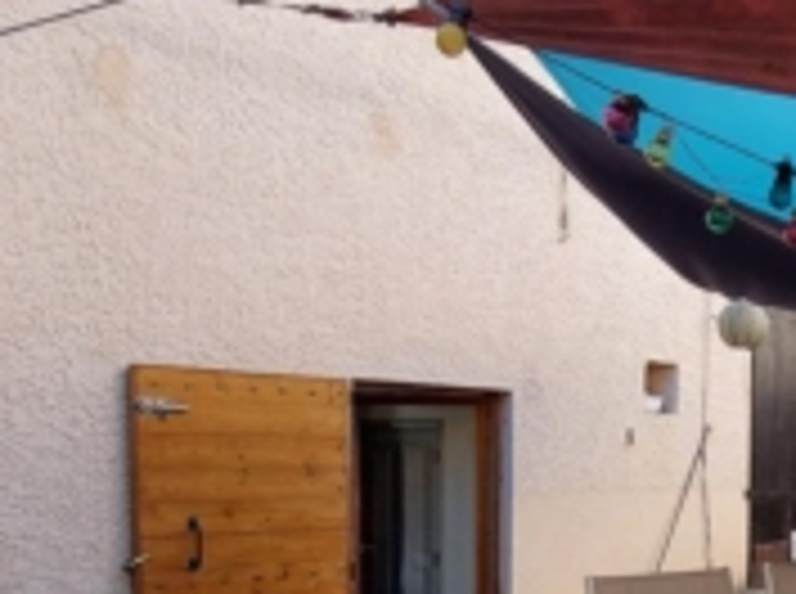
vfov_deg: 31.8
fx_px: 987
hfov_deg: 40.0
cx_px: 747
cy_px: 540
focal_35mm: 43
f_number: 2.2
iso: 50
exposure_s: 1/142
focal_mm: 1.74
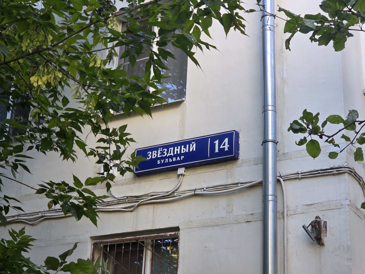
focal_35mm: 69
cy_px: 137
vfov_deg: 21.3
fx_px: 728
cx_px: 182
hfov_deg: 28.2
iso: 40
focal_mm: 7
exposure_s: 1/100
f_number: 2.4
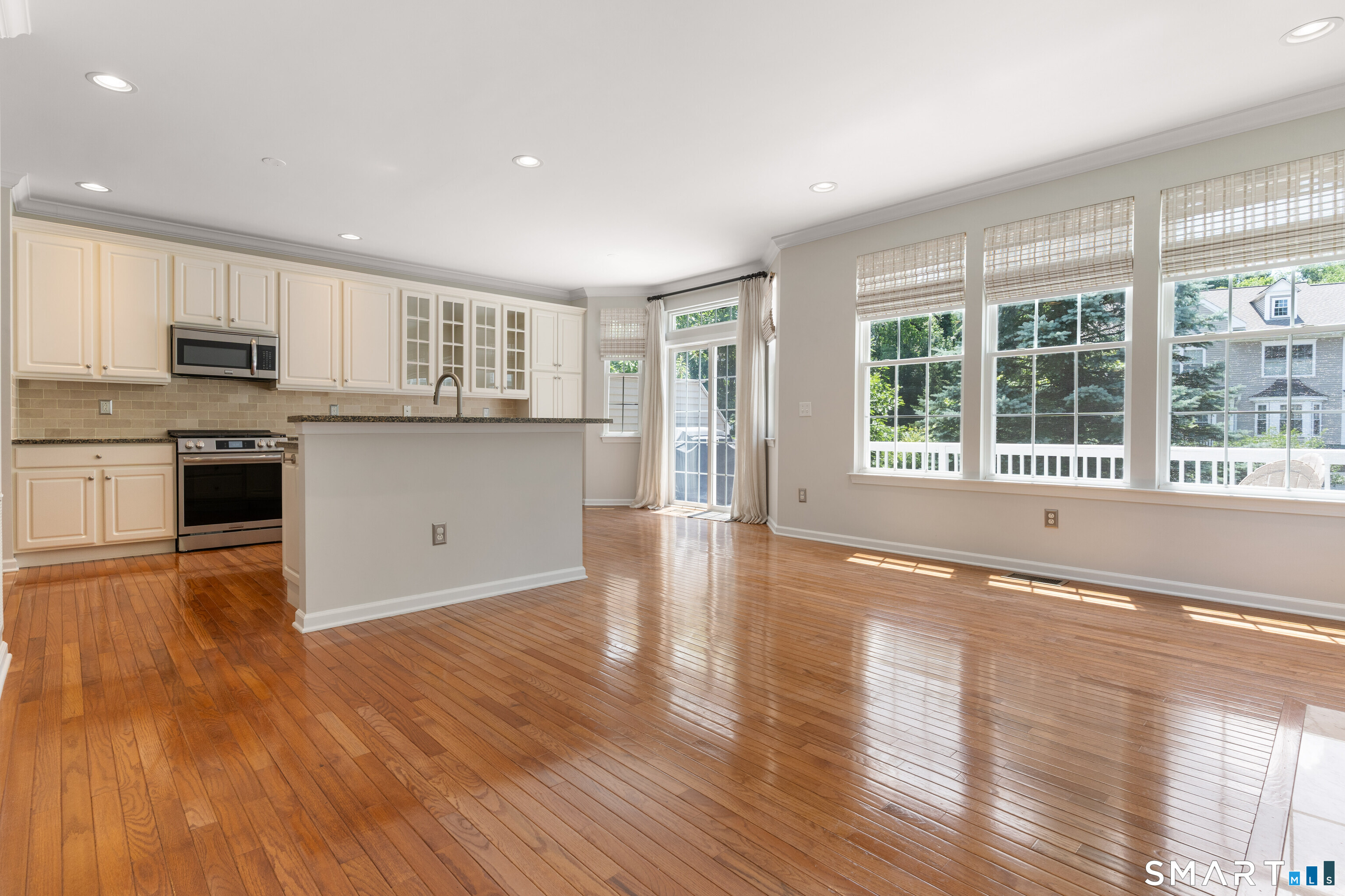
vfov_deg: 70.4
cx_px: 672
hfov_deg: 93.3
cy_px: 448
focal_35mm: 17
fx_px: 635
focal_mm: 17
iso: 320
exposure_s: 1/20
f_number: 8
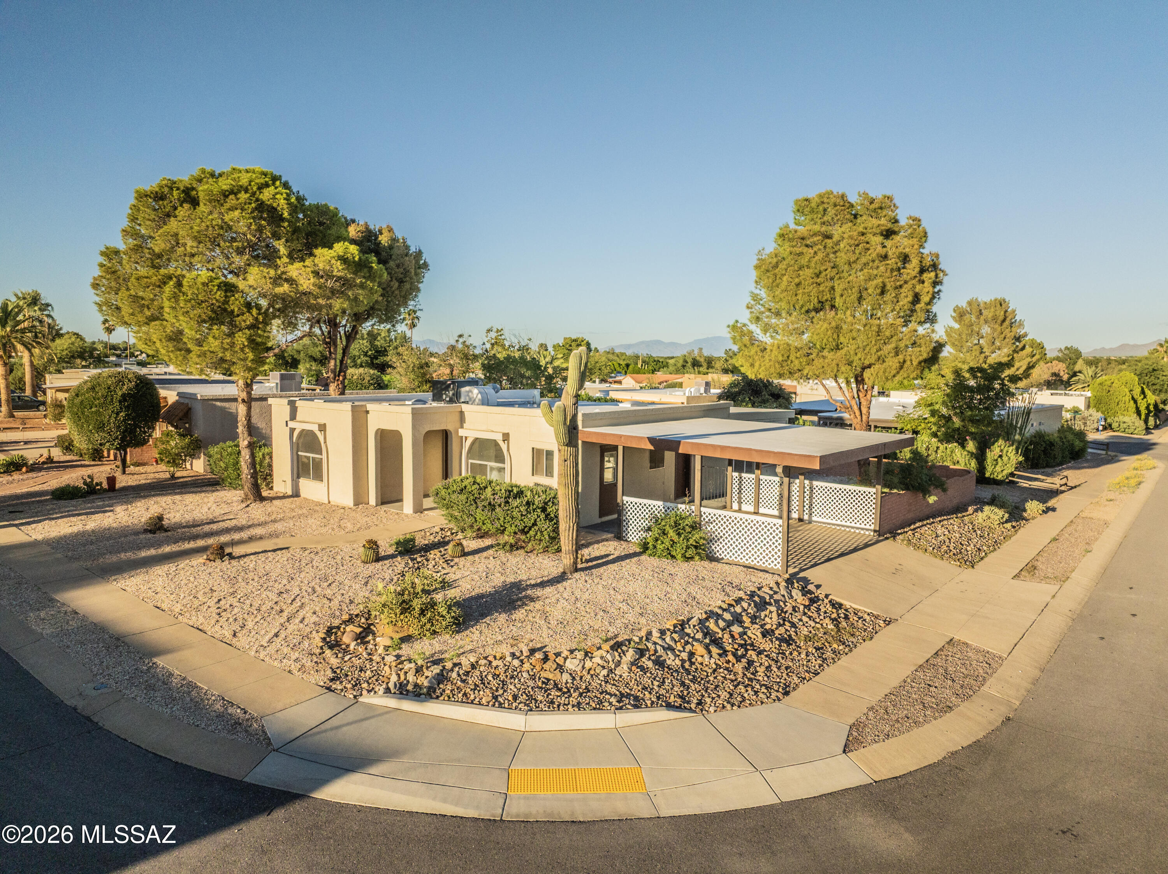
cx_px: 584
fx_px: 809
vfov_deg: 56.8
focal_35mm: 24
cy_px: 437
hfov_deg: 71.6
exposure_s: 1/120
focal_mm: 12.29
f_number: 2.8
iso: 400
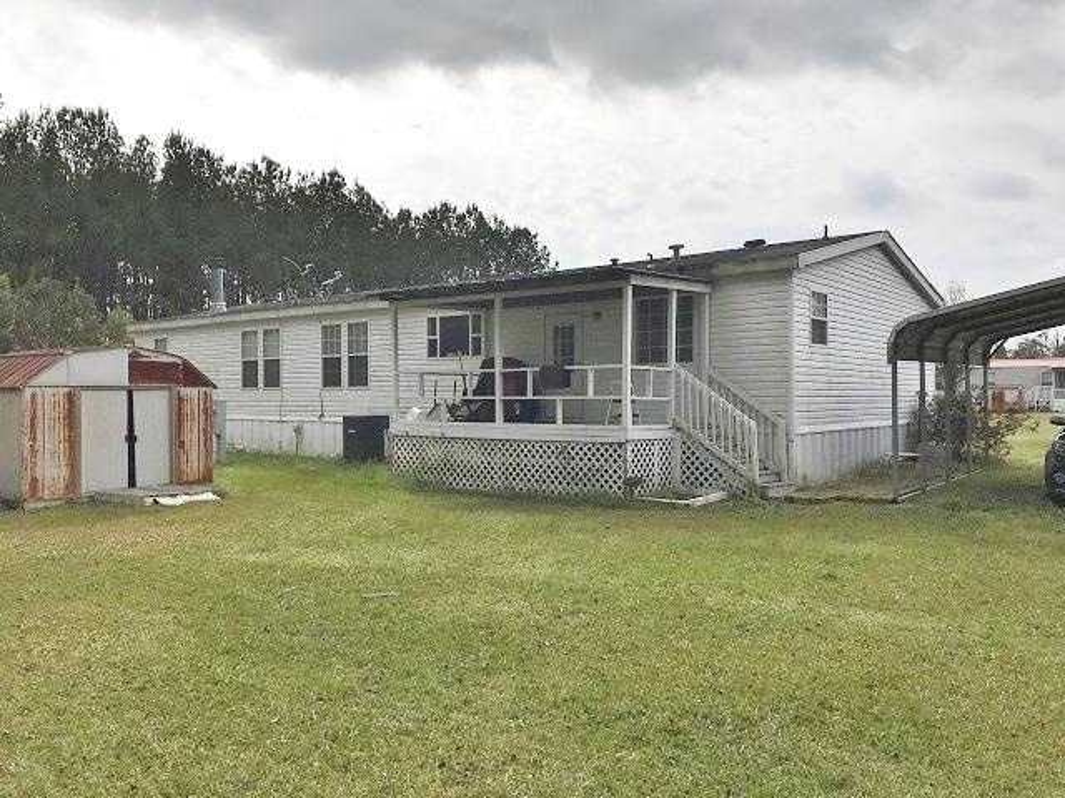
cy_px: 399
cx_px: 532
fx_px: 861
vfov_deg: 49.7
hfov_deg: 63.4
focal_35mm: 28
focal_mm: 3.99
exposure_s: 1/5650
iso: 25
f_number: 1.8
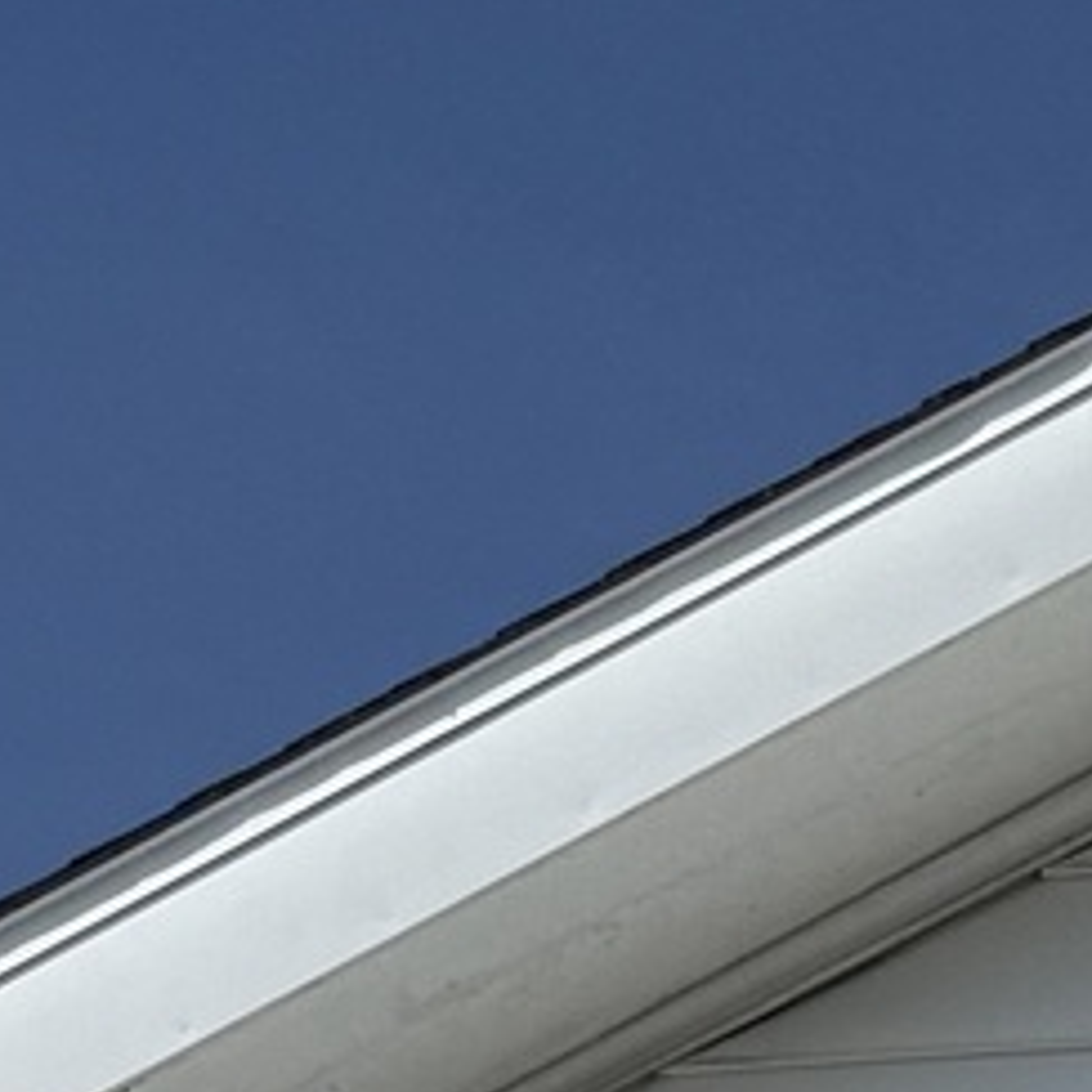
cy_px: 4663
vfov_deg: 6.6
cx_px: 2605
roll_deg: +0.0
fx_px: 7138
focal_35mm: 200
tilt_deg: +4.8
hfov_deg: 8.1
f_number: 1.78
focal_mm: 6.76
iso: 80
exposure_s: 1/10309
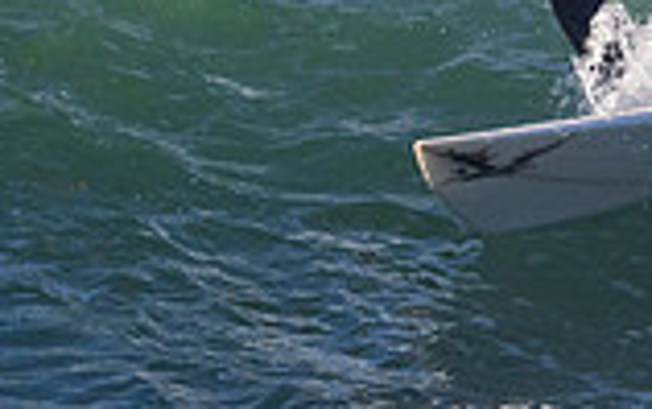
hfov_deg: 0.8
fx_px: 44259
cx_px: 531
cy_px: -28
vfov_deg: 0.5
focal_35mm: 2489
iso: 2000
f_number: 11
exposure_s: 1/2000
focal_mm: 560
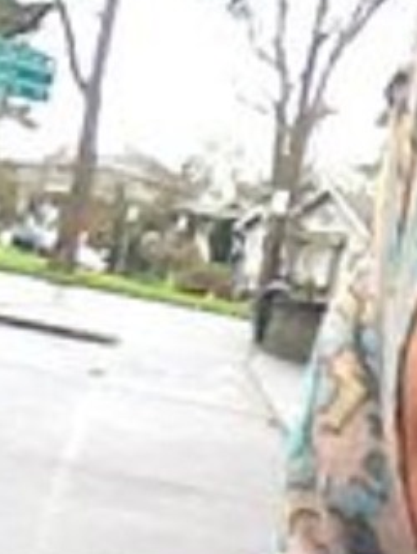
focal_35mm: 113
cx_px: 617
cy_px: 799
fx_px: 1813
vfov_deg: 16.1
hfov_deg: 12.5
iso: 125
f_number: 2.4
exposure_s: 1/123
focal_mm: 1.85
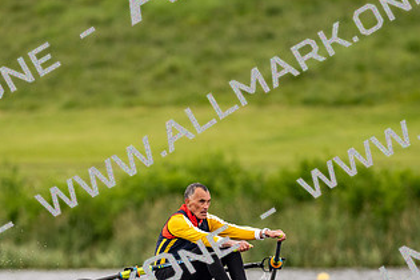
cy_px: 221
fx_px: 12891
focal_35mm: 1105
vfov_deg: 1.2
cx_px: 200
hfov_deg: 1.9
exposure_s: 1/2500
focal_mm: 600
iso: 640
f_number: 4
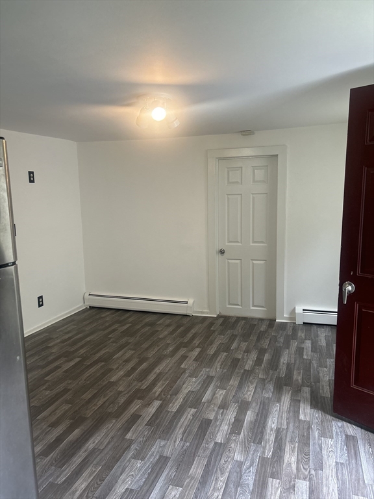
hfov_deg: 53.1
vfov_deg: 67.3
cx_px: 187
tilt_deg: -8.2
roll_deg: +0.3
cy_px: 250
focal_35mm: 26
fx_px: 375
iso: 125
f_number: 1.5
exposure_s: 1/120
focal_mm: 5.7
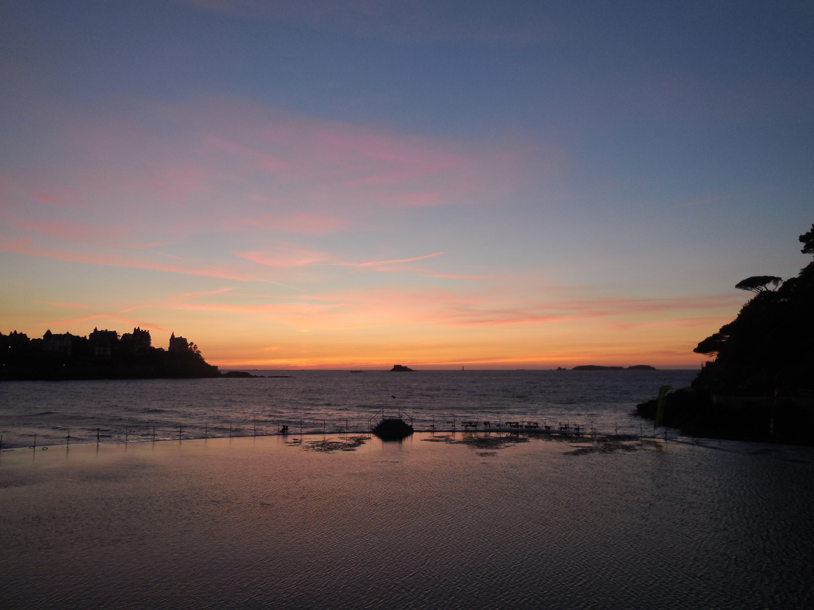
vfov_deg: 54.9
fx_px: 588
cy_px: 305
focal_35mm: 25
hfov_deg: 69.4
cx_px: 407
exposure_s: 1/50
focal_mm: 4.5
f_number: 3.1
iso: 125
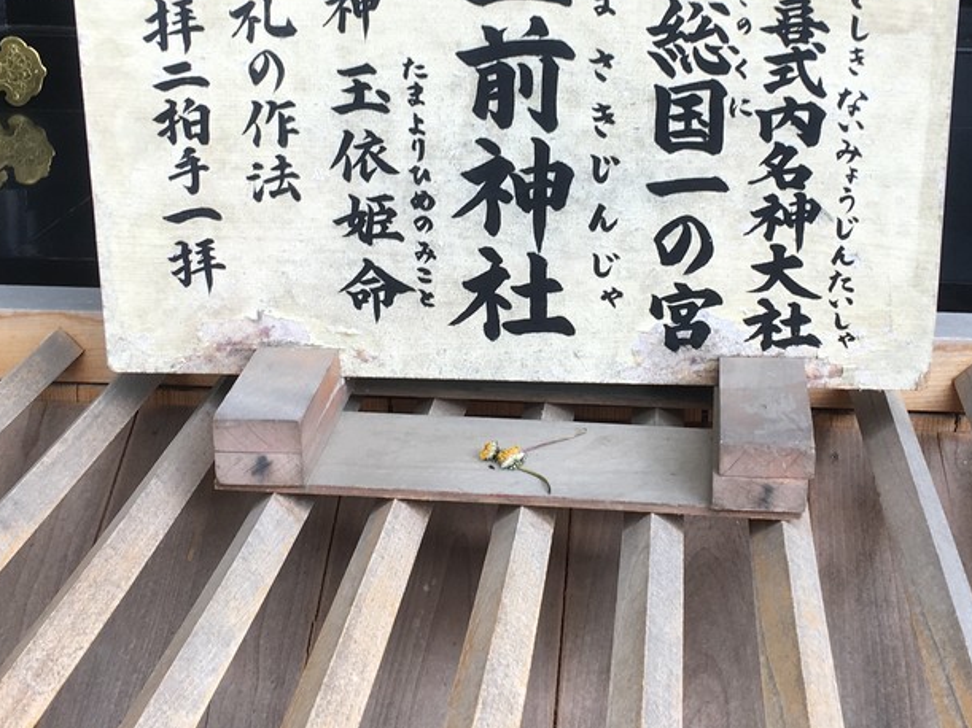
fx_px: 1600
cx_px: 536
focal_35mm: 57
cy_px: 234
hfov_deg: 33.8
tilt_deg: -15.5
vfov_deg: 25.5
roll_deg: +0.8
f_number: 2.2
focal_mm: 4.15
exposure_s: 1/120
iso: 25
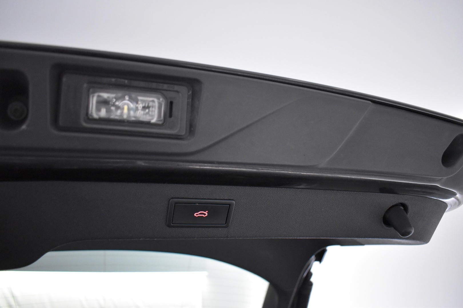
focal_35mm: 27
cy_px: 154
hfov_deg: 67.4
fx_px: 347
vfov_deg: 47.9
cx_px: 232
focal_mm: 18
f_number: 3.5
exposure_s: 1/60
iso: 3200
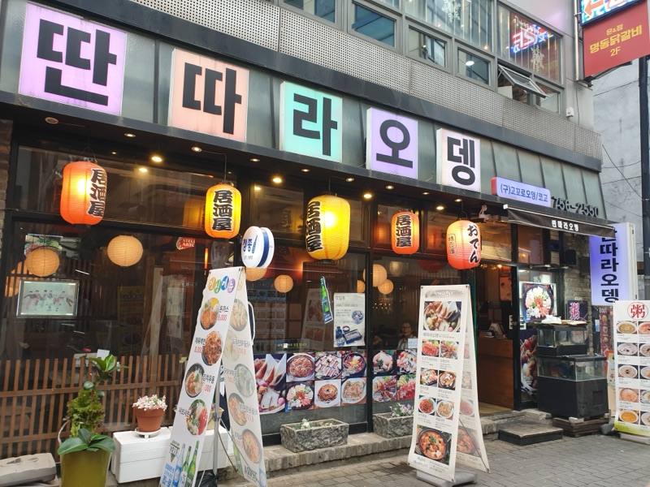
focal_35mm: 26
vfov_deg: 53.1
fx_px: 488
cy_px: 244
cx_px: 325
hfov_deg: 67.3
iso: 64
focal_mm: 4.3
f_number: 2.4
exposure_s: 1/120
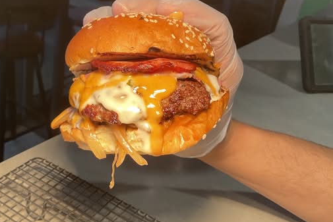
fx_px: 324
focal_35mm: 35
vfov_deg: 37.7
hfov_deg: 54.2
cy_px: 86
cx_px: 141
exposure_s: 1/50
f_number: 1.8
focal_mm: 3
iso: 40
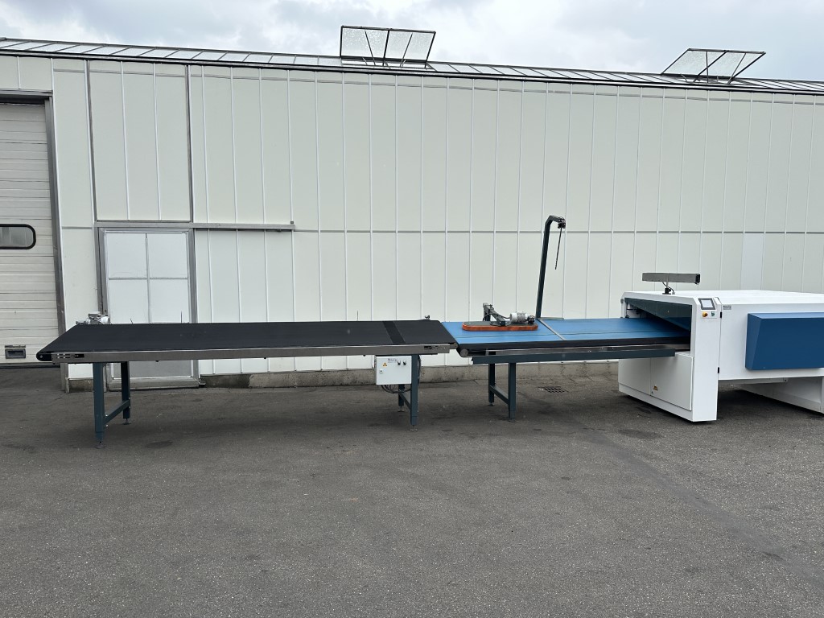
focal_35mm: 24
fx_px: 571
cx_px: 412
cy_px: 309
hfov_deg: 71.6
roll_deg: +0.6
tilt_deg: -5.5
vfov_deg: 56.8
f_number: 1.78
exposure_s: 1/1241
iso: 80
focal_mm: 6.86
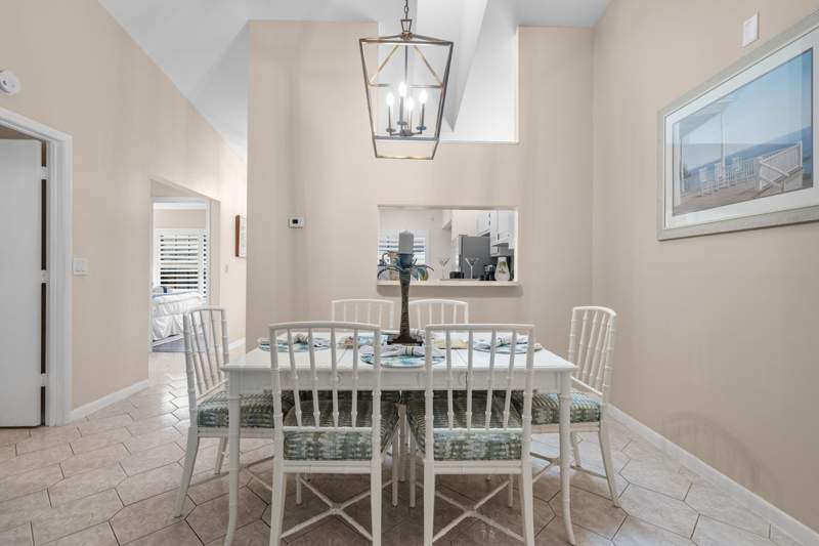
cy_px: 273
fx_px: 387
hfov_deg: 93.3
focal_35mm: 17
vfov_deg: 70.4
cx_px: 410
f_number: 8
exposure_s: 1/2.5
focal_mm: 17
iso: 1600
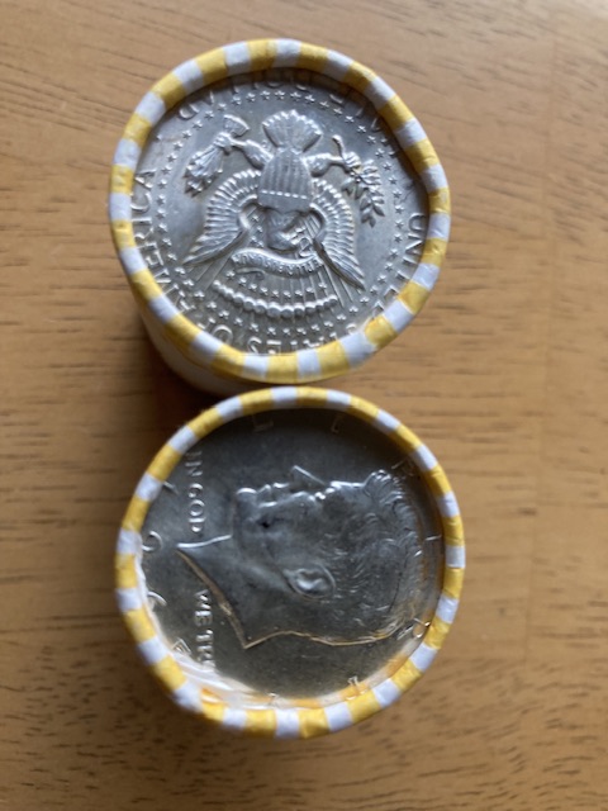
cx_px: 304
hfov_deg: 49.7
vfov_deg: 63.4
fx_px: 656
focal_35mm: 28
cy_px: 406
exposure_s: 1/60
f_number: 1.8
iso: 125
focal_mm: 3.99
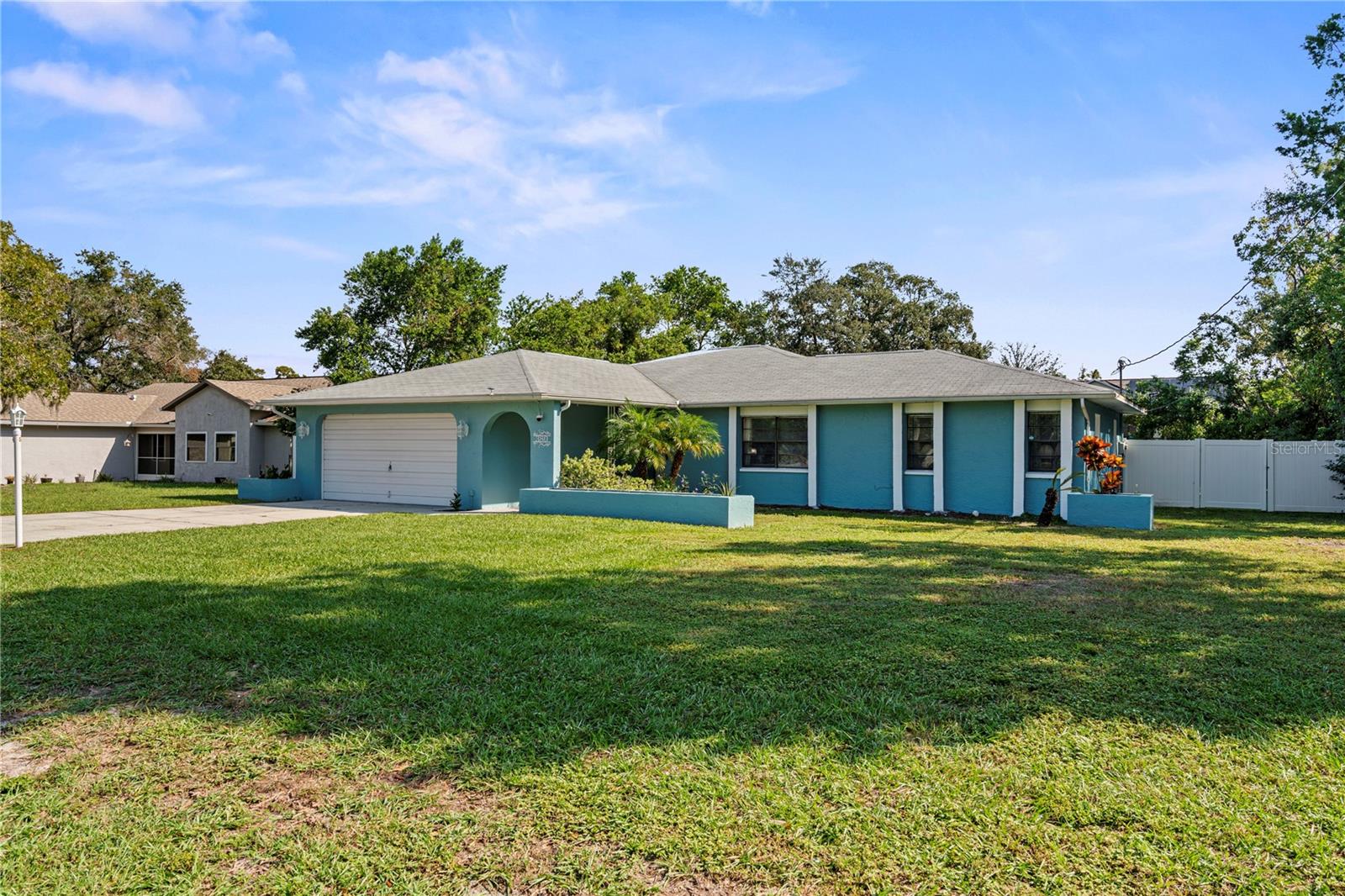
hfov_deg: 76.1
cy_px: 448
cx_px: 672
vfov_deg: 55.1
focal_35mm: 23
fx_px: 859
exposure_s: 1/50
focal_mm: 23
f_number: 10
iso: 100
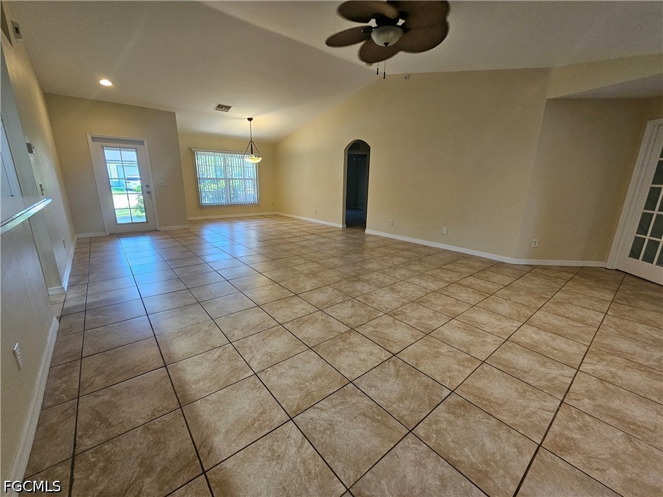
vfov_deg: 89.9
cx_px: 332
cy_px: 248
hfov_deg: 106.2
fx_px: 249
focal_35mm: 13
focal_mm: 2.2
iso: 250
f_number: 2.2
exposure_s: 1/60
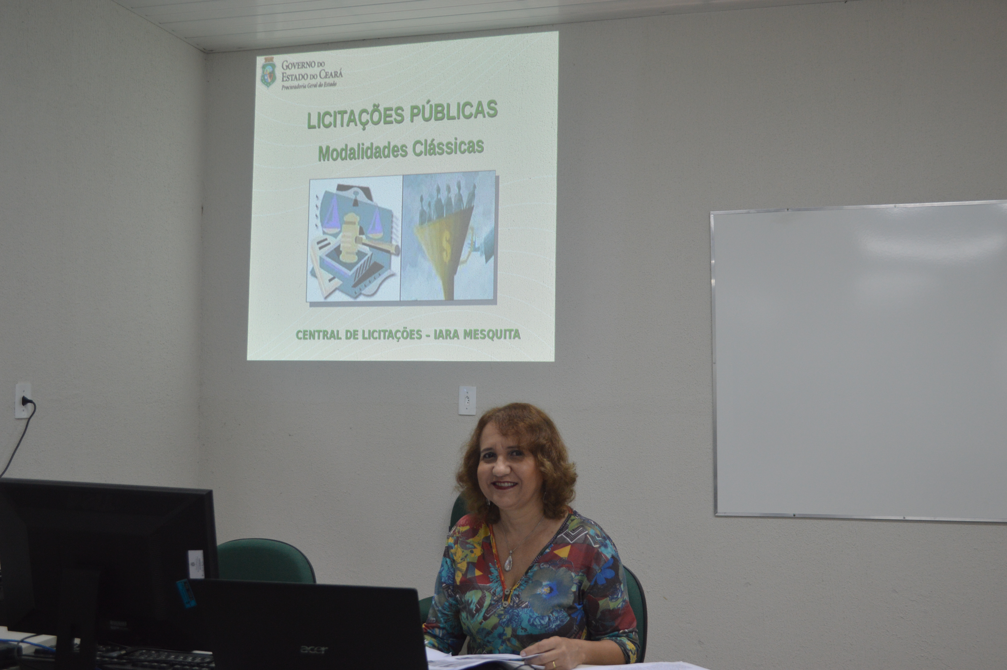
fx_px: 1090
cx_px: 504
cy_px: 335
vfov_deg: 34.1
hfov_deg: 49.6
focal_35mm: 39
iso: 400
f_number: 4.2
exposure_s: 1/60
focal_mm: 26
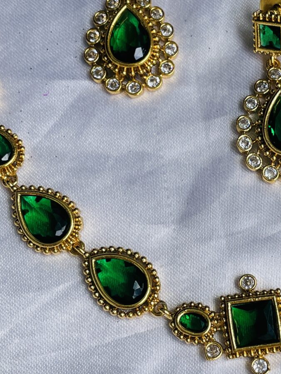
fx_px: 800
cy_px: 204
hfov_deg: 19.6
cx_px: 240
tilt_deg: -76.2
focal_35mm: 74
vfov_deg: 26.3
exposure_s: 1/283
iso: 32
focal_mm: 4.2
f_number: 1.6
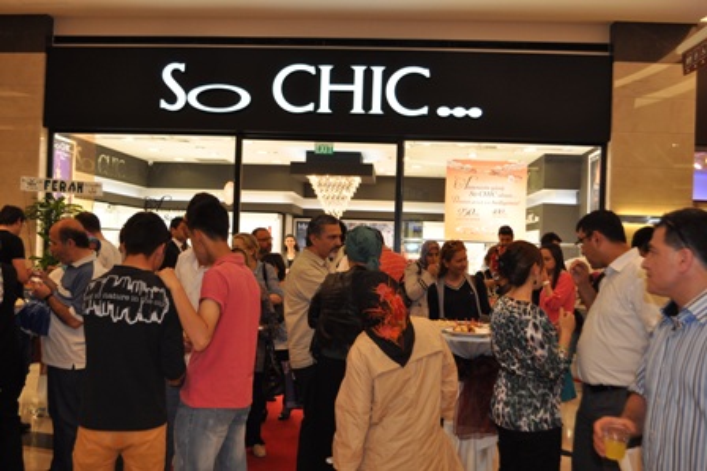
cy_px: 236
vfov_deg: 36.8
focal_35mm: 36
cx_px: 354
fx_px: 706
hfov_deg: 53.2
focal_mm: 24
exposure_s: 1/125
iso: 640
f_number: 4
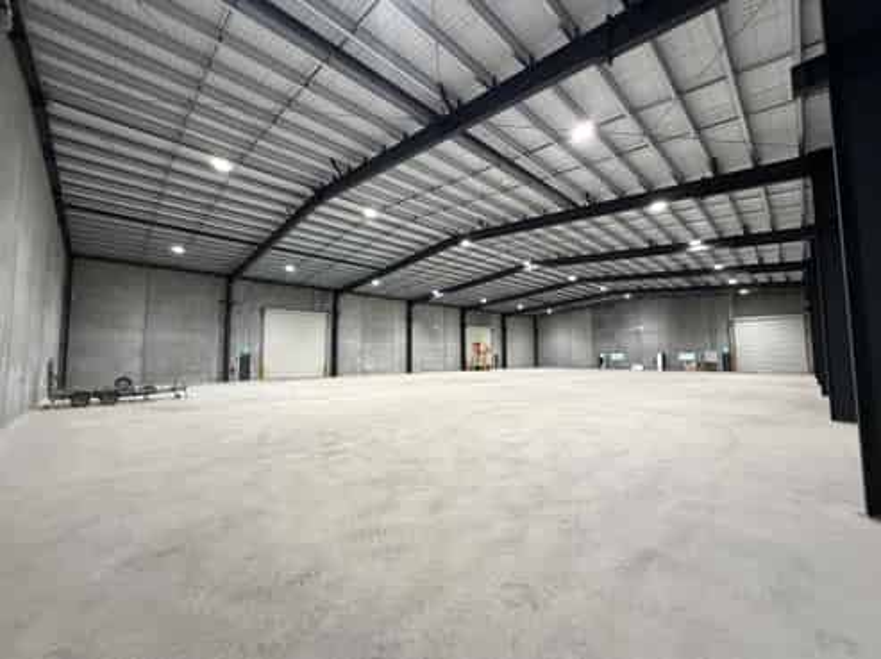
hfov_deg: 102.1
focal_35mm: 14
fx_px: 356
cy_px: 330
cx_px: 440
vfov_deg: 85.6
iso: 320
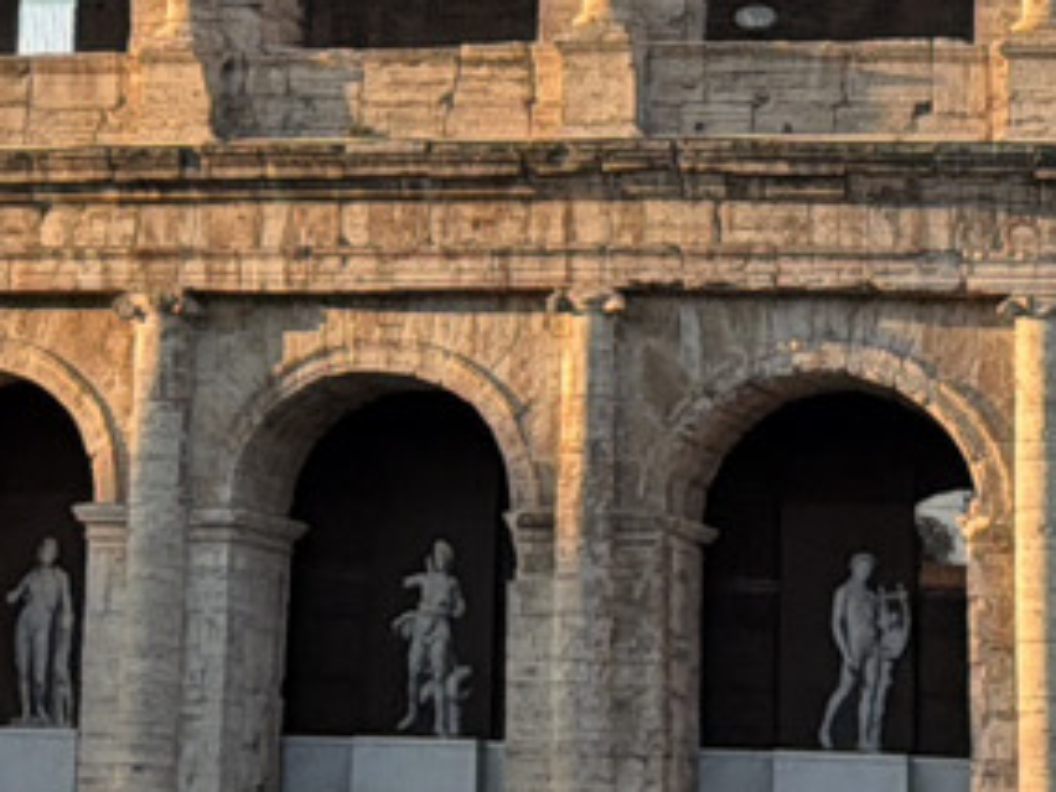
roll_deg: -2.0
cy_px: -599
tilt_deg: +17.0
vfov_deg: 8.5
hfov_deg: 11.7
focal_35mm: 169
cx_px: 320
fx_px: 5156
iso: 80
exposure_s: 1/1522
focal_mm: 6.76
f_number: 1.78
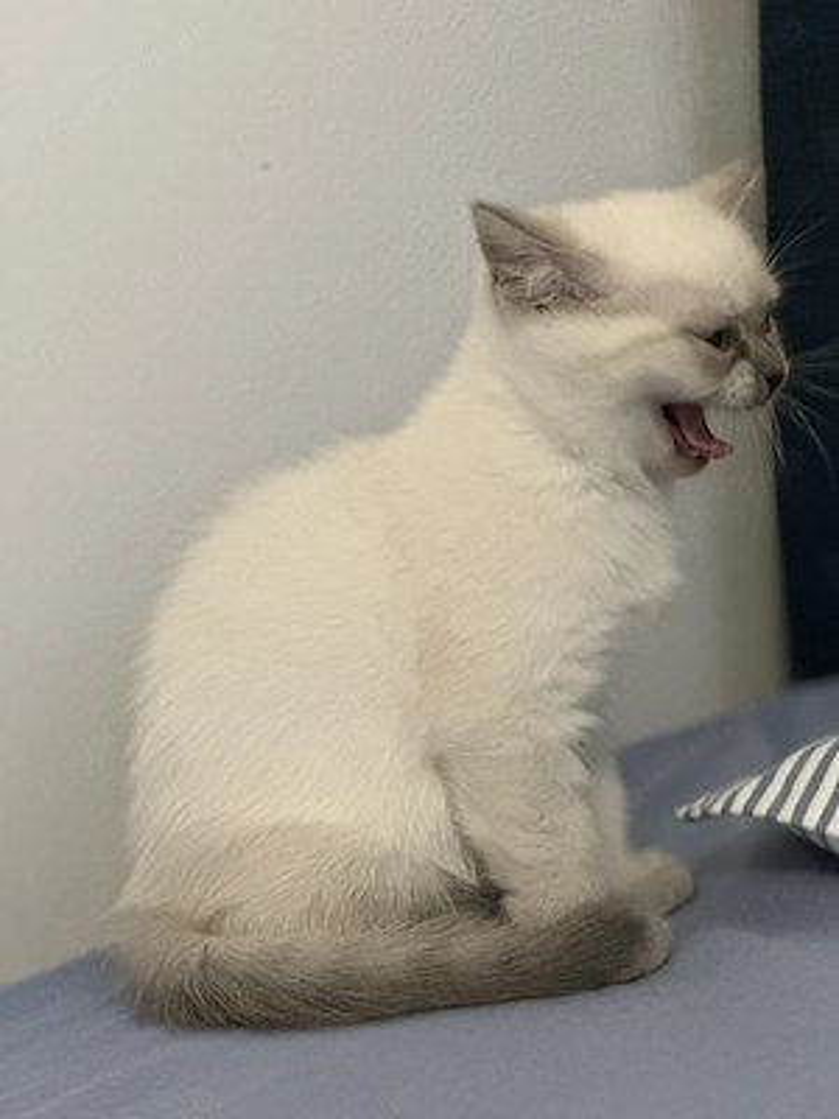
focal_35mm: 77
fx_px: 2488
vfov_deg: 25.3
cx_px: 420
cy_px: 560
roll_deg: +3.4
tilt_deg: -8.0
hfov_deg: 19.1
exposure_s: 1/28
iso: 400
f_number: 2.8
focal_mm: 9
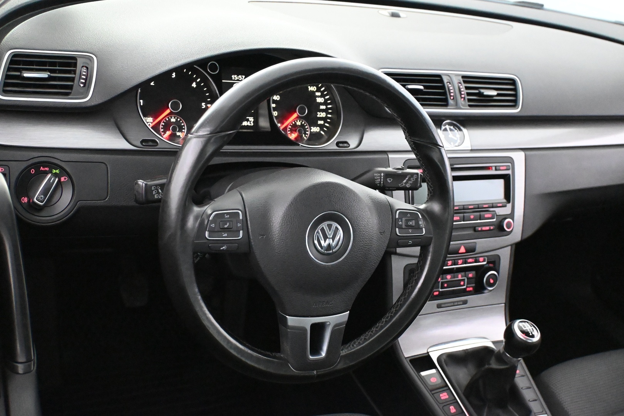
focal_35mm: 41
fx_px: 715
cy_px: 208
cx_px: 312
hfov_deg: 47.2
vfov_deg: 32.4
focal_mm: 27.5
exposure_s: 1/60
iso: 12800
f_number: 4.5
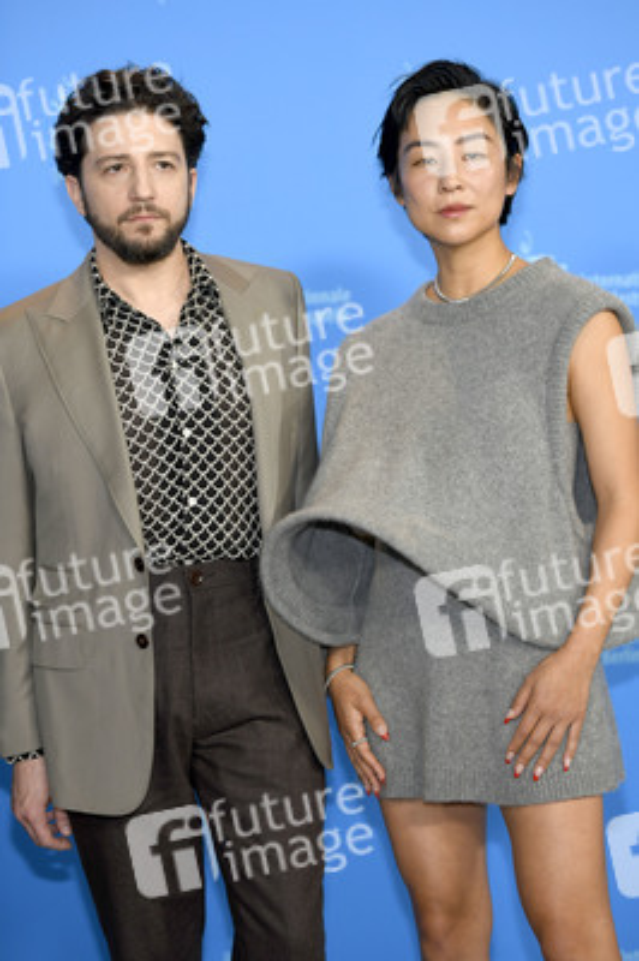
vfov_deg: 17.7
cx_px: 320
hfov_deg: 11.8
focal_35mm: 116
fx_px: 3094
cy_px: 480
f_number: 3.2
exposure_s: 1/400
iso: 640
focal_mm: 116
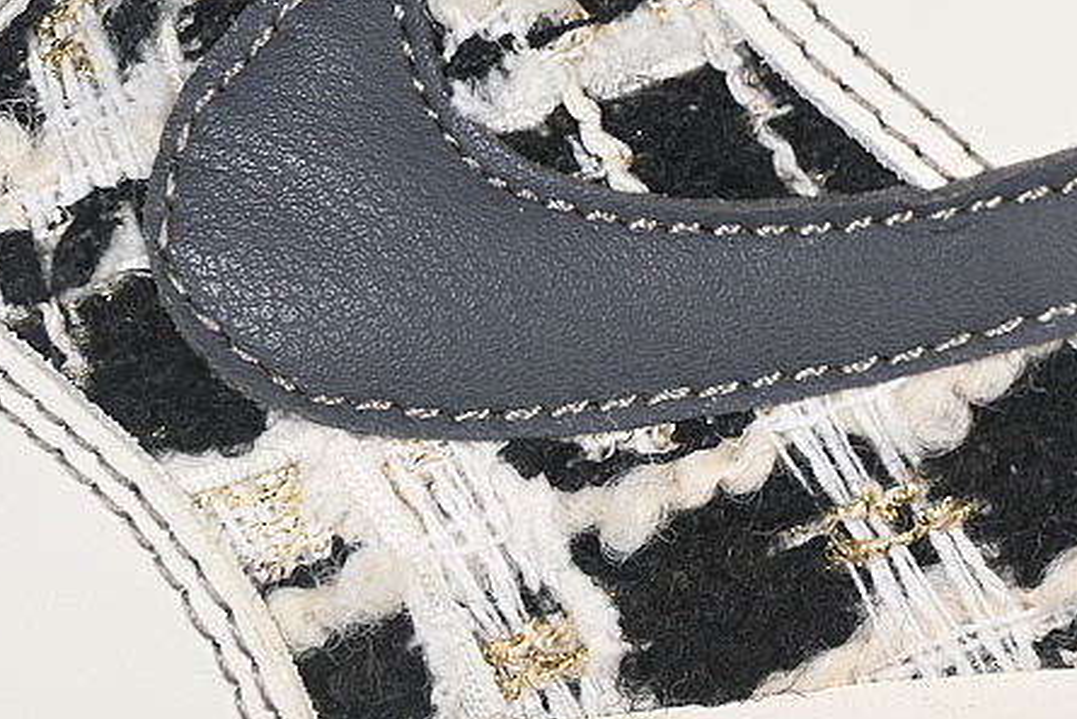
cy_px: 378
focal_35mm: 182
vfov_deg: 7.6
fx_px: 5446
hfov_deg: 11.3
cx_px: 765
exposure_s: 1/80
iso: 160
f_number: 7.1
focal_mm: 50
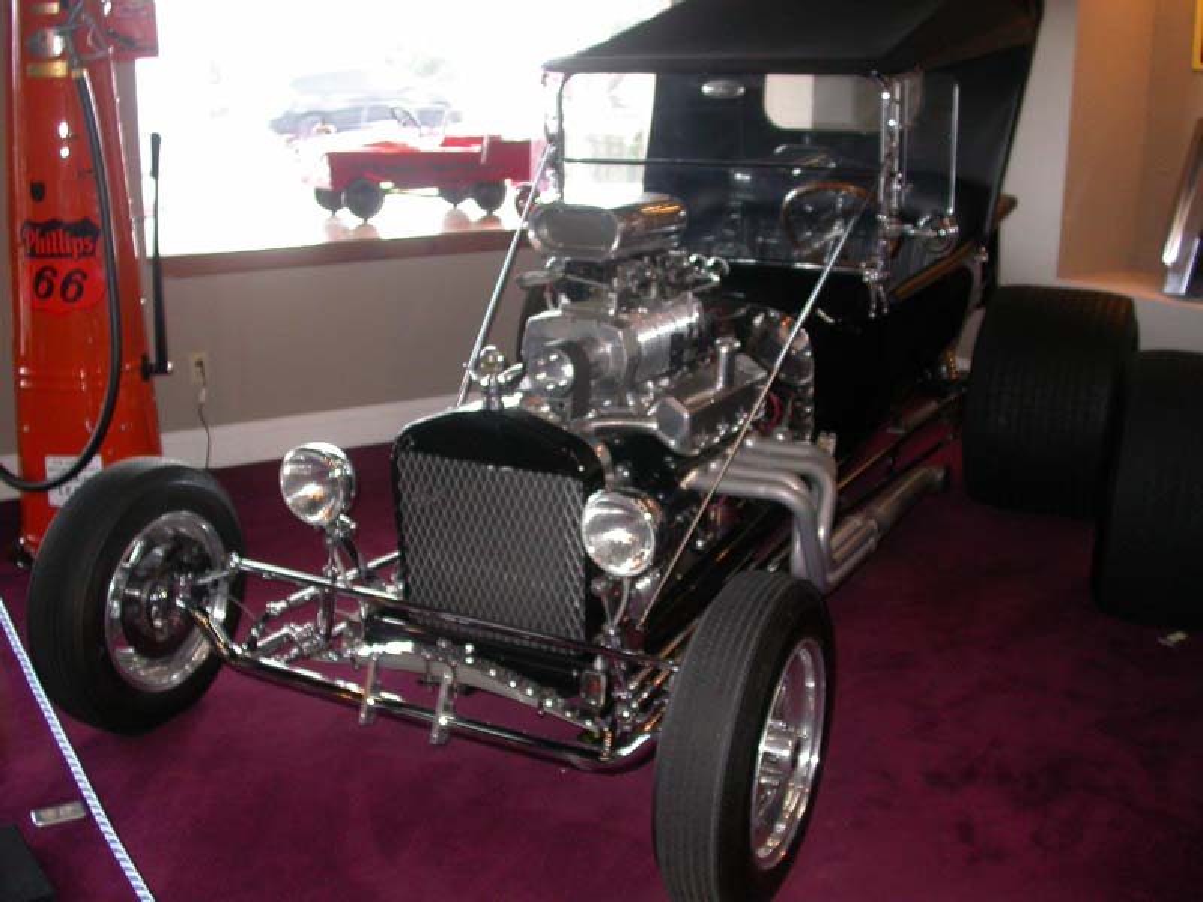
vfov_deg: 37.7
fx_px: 1321
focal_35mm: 38
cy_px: 451
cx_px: 602
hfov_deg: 49.0
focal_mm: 7.85
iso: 200
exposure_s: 1/60
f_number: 2.6
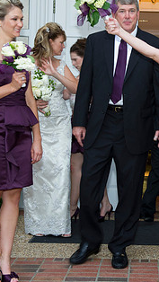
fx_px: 636
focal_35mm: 85
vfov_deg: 25.0
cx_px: 155
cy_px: 115
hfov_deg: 14.1
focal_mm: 44
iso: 1600
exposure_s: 1/50
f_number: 5
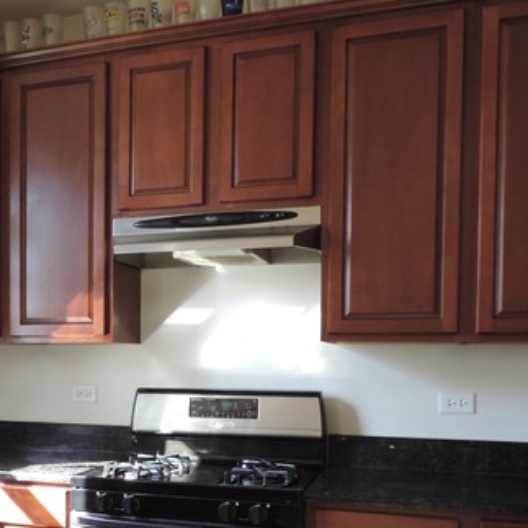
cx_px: 145
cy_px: 391
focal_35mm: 42
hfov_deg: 39.2
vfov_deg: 39.1
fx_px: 725
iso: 180
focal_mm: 4.3
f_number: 3
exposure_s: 1/30
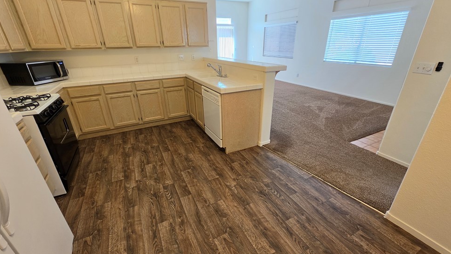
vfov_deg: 70.5
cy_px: 132
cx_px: 227
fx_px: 179
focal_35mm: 15
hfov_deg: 103.0
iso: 160
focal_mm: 2.2
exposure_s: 1/120
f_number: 1.9
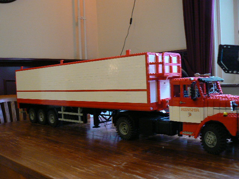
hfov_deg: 51.4
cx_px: 120
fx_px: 249
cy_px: 90
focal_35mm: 36
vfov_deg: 39.7
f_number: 2.8
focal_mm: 6
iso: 200
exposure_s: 1/5
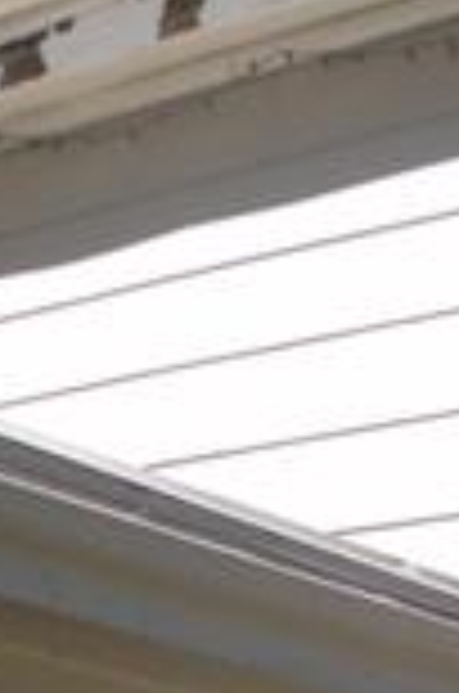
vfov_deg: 13.9
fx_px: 2747
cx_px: 1192
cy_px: 837
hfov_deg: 8.5
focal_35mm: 143
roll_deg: -4.6
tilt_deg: +11.1
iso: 50
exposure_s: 1/713
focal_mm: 4.12
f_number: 2.4
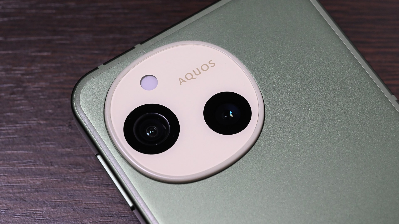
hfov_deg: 17.0
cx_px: 200
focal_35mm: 126
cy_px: 110
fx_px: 1333
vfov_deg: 9.6
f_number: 16
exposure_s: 1/60
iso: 5600
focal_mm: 120
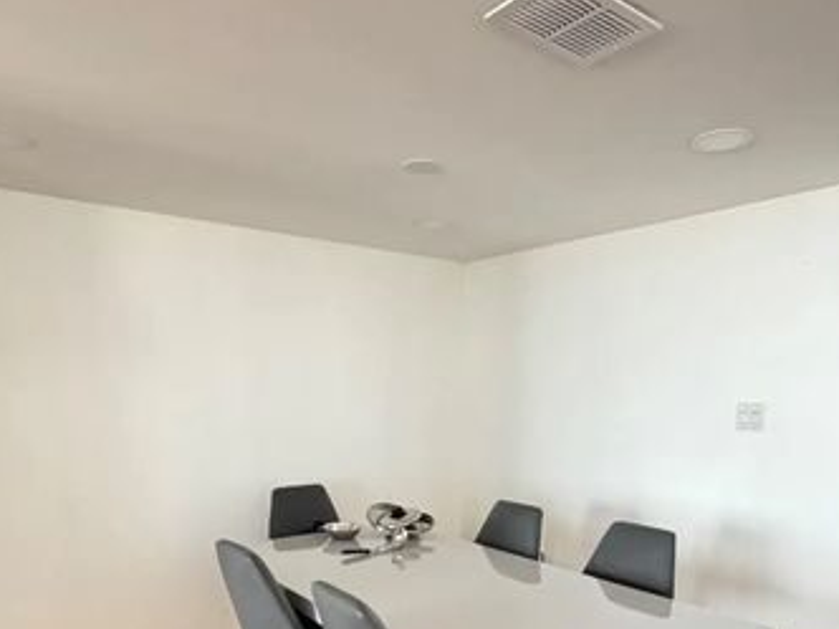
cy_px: 498
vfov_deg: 48.6
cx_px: 432
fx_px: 654
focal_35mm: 27
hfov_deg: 65.3
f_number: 2.2
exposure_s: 1/60
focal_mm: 2.22
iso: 500
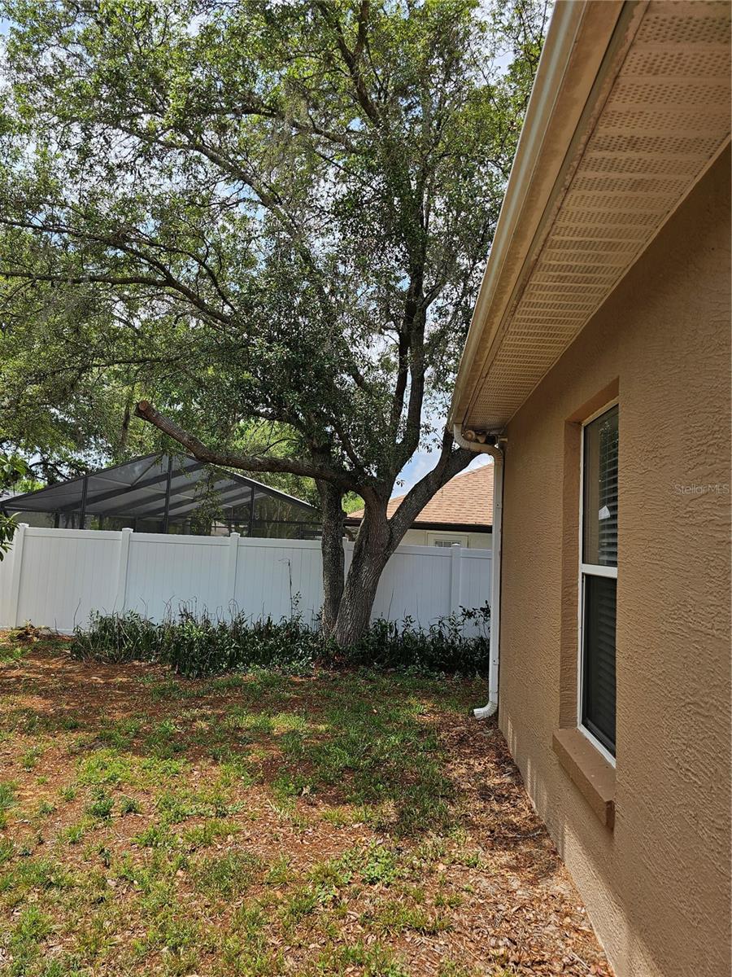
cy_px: 488
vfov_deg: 73.9
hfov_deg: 58.9
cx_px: 366
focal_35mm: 23
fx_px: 648
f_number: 1.7
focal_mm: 6.3
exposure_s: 1/535
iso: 16
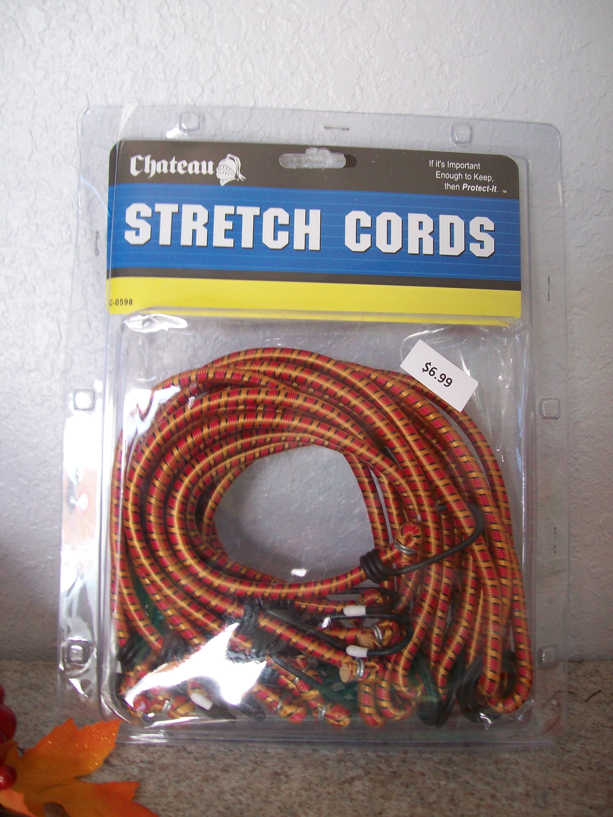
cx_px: 306
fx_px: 850
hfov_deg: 39.7
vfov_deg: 51.4
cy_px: 408
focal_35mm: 36
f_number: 2.7
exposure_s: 1/64
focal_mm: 6
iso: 80
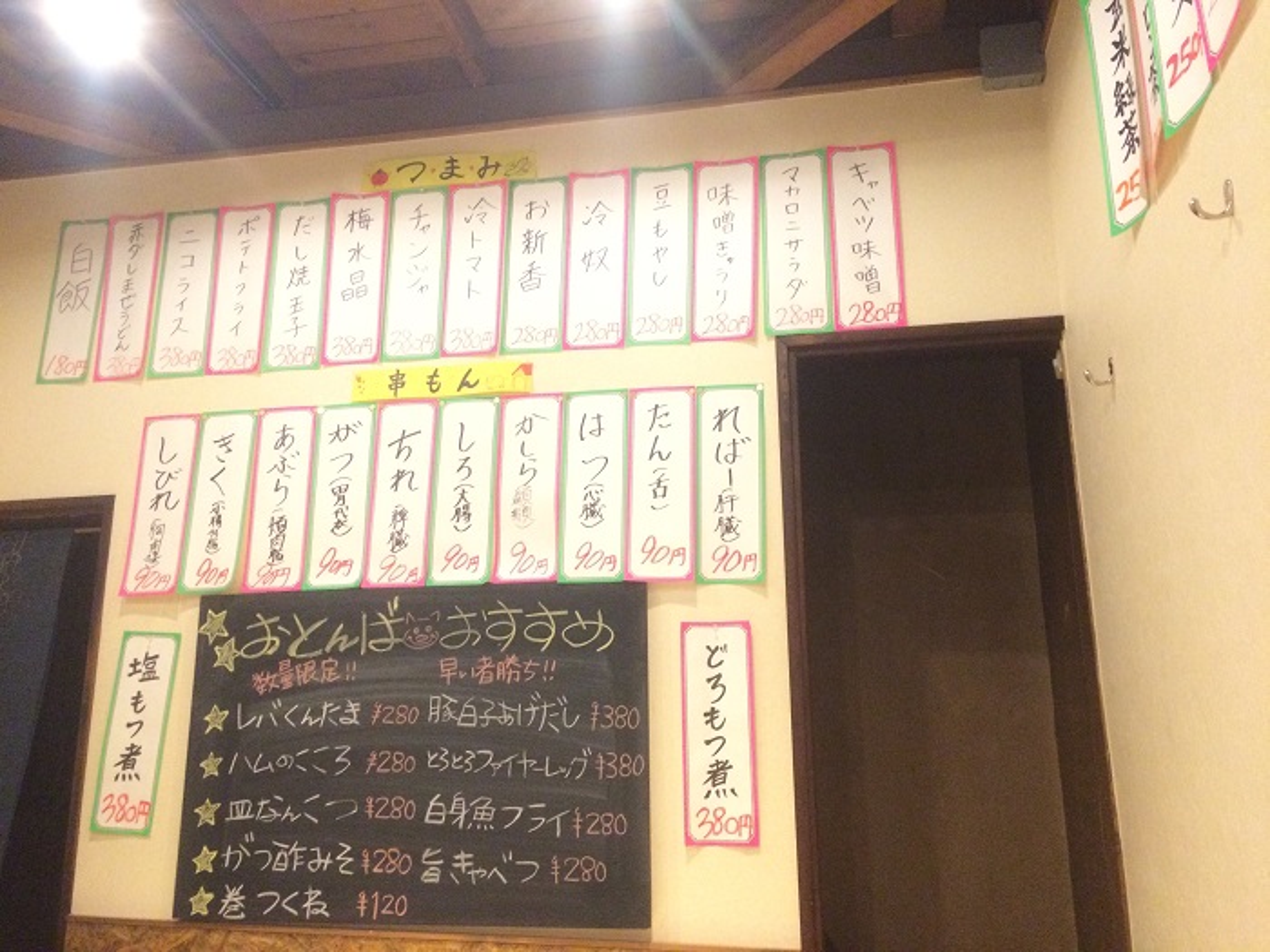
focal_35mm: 29
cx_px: 635
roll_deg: +0.0
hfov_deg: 61.7
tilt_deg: +13.6
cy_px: 476
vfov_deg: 48.2
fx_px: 1064
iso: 320
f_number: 2.2
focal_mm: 4.15
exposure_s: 1/17
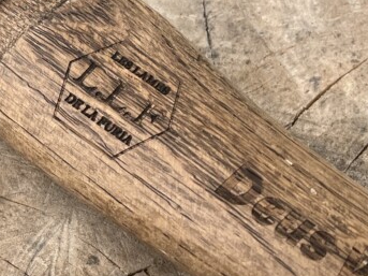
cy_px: 188
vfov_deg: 16.2
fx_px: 967
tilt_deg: -62.4
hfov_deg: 20.6
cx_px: -26
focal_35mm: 91
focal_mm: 5.1
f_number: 1.6
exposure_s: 1/1117
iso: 50
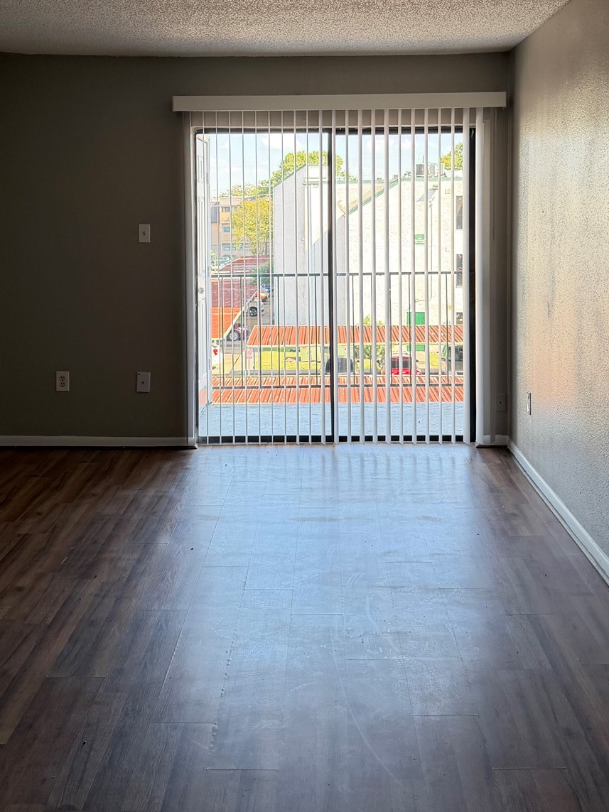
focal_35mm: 43
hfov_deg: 33.6
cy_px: 259
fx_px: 1009
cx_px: 318
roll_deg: +1.7
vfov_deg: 43.1
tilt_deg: -2.5
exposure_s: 1/279
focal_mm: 6.76
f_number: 1.78
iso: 80
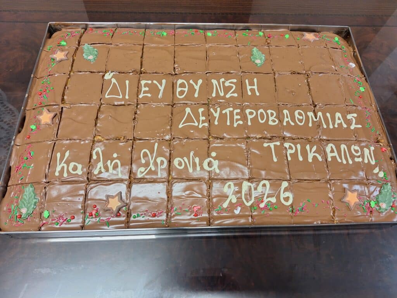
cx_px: 198
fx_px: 264
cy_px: 149
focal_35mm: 23
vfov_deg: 58.9
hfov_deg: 73.9
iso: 160
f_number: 1.8
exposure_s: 1/50
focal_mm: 5.54
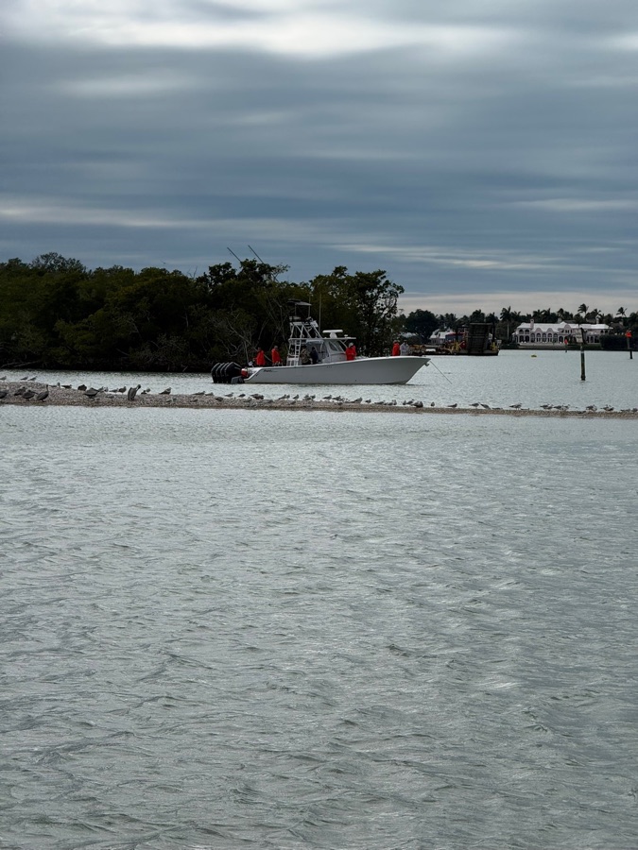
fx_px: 2949
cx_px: 319
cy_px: 425
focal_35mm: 120
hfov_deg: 12.3
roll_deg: +0.3
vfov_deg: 16.4
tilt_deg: -0.3
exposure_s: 1/3195
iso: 50
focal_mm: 15.66
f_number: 2.8
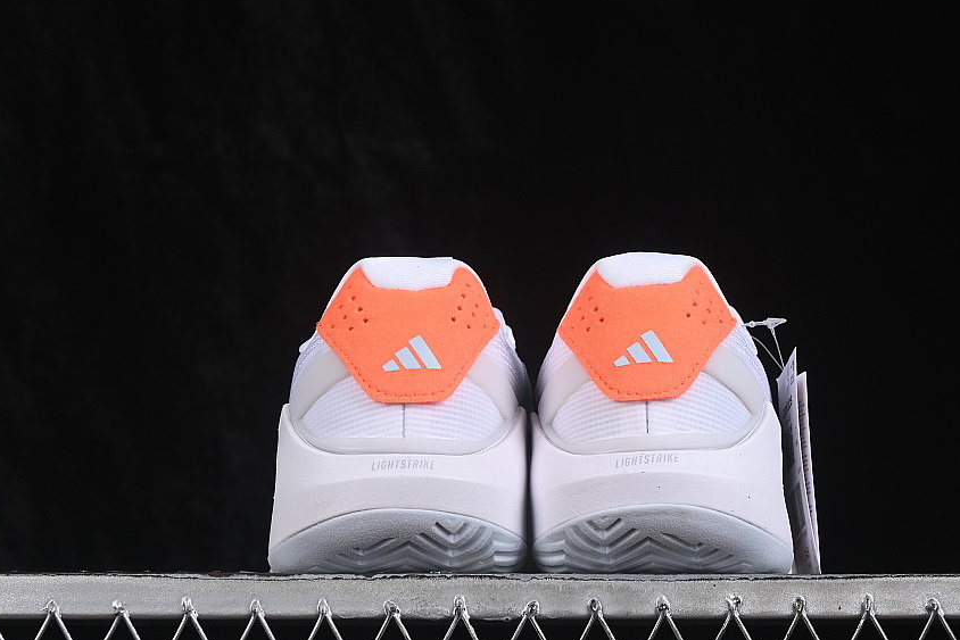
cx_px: 549
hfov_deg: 21.2
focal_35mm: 96
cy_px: 319
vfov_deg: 14.3
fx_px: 2560
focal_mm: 50
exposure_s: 1/80
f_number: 8
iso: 160
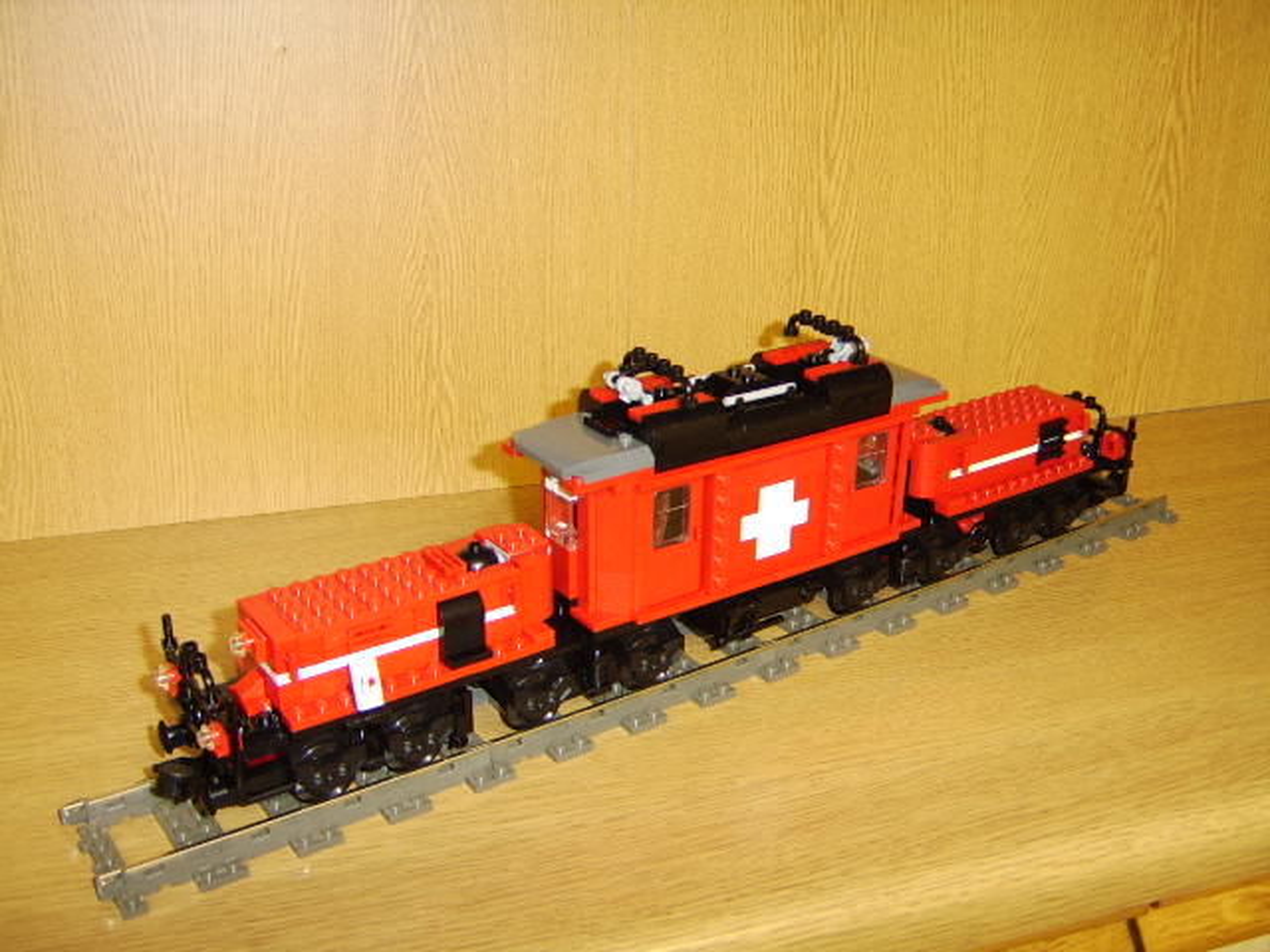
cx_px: 635
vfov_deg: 45.4
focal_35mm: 31
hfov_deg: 58.4
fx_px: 1137
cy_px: 476
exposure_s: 1/30
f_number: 2.7
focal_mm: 8.13
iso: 200
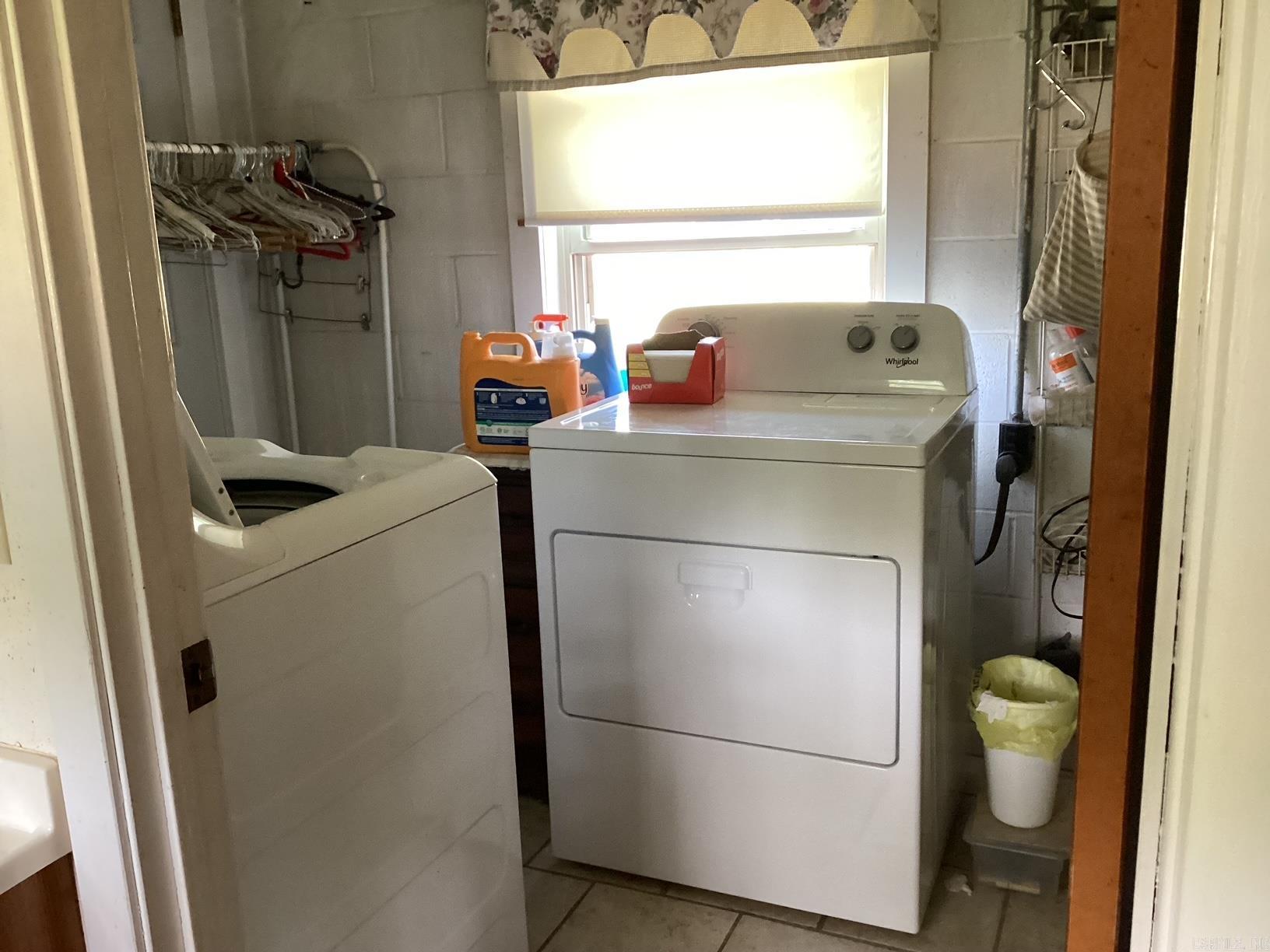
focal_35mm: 31
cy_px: 476
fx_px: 1137
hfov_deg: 58.4
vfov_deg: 45.4
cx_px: 635
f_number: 2.4
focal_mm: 3.3
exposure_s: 1/60
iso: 250
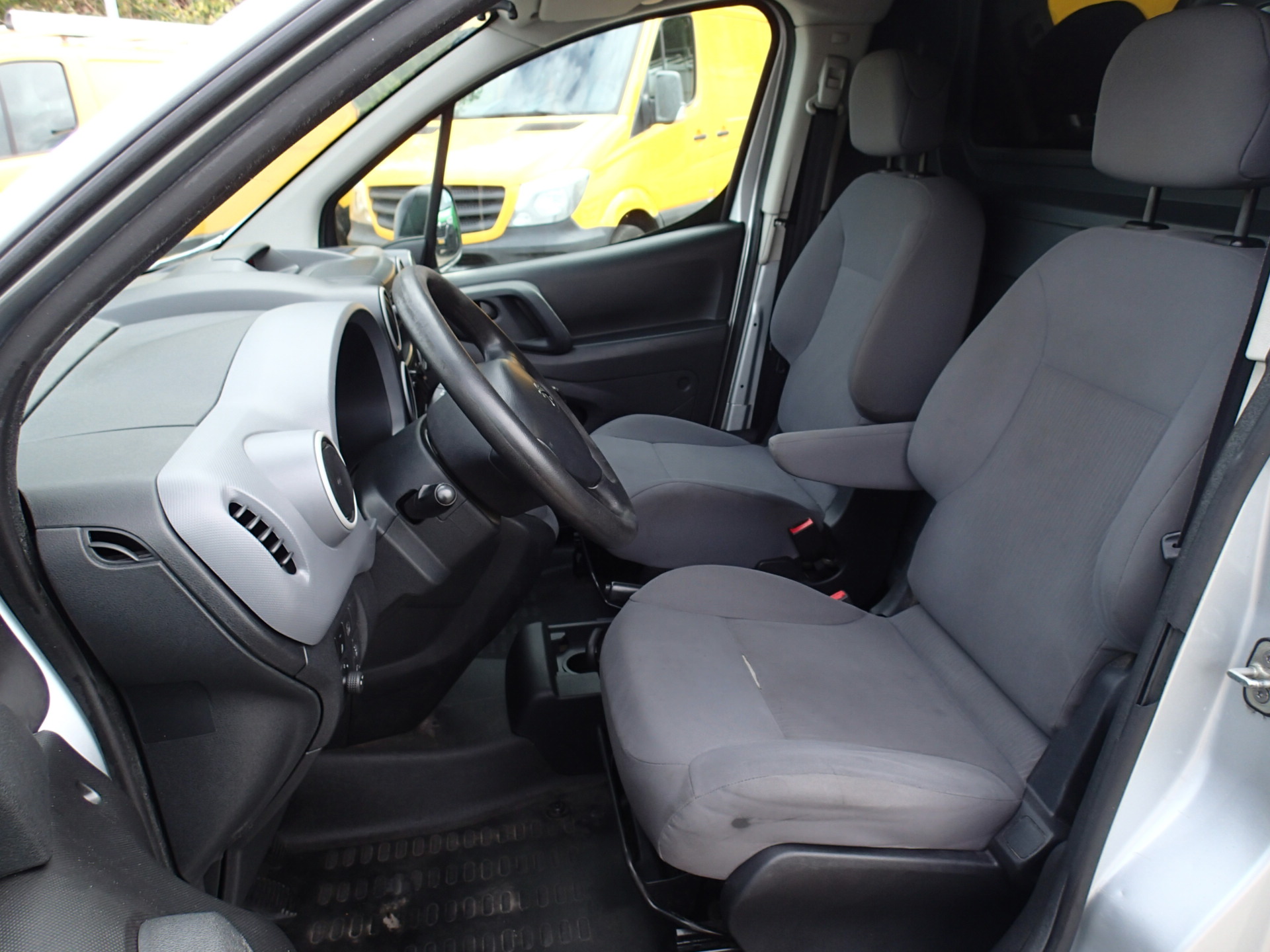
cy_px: 476
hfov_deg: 69.4
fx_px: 917
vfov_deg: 54.9
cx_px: 635
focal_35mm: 25
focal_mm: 4.5
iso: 100
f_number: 2.8
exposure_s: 1/125
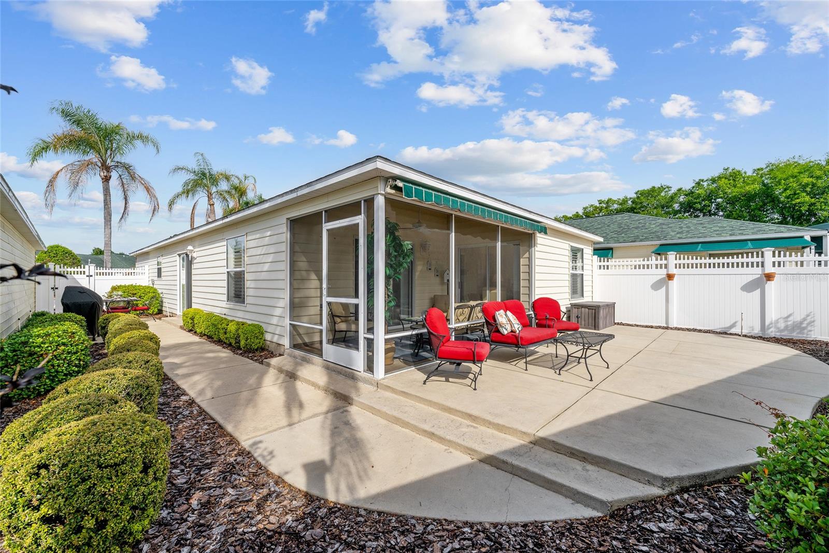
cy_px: 276
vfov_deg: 81.2
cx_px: 414
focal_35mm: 14
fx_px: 322
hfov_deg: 104.3
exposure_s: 1/800
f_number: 8
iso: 200
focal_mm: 14
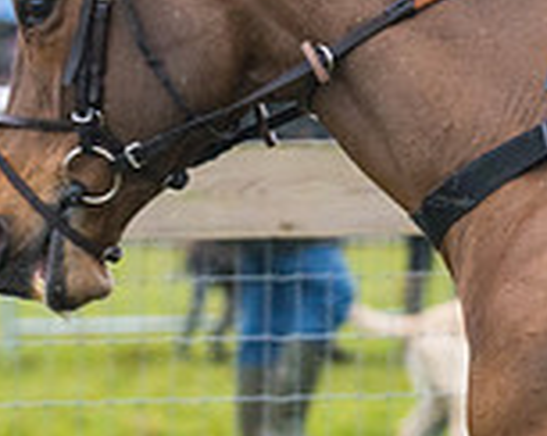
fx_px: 12159
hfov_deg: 2.6
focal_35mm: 752
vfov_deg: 2.1
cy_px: 66
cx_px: 832
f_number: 4
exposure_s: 1/800
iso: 800
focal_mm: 135
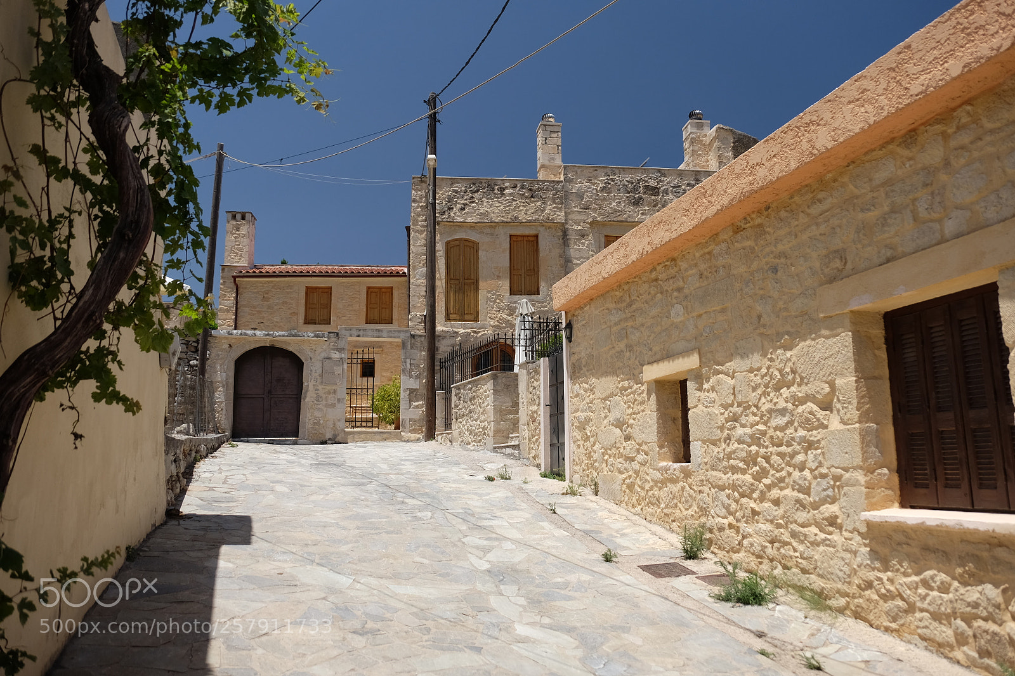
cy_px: 338
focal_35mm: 27
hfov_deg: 67.4
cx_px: 508
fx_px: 761
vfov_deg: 47.9
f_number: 3.5
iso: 200
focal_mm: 18
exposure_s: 1/800
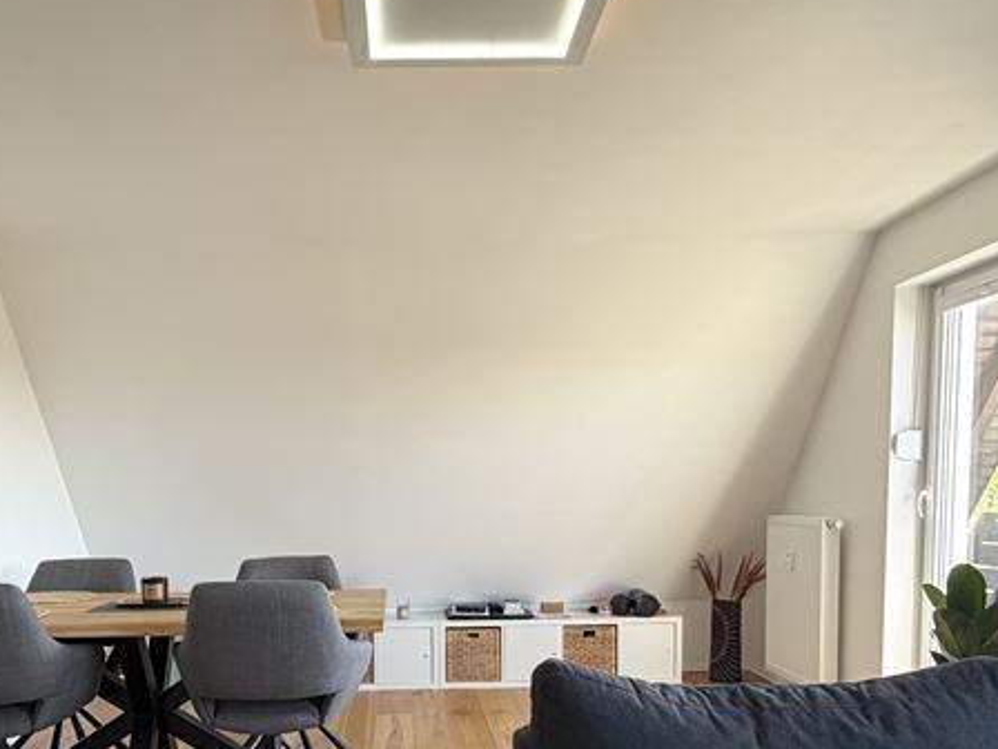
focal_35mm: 32
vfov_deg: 42.6
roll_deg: +1.1
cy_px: 573
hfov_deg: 56.7
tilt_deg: -4.9
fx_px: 923
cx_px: 448
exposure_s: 1/111
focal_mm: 2.22
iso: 200
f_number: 2.2
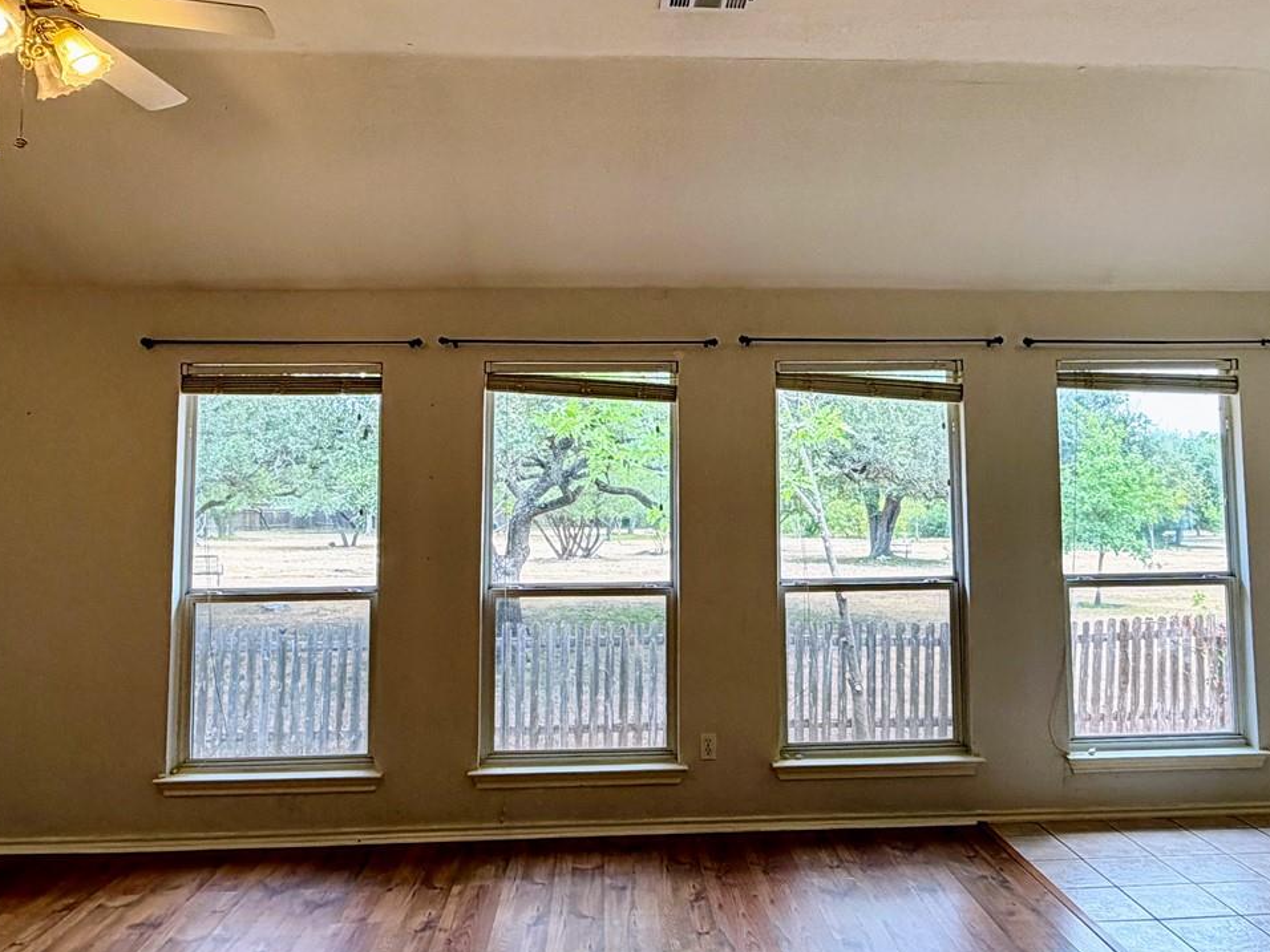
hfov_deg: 59.9
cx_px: 684
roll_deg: +0.1
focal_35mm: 30
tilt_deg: +4.9
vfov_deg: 46.6
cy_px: 396
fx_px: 1101
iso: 100
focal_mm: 2.22
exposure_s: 1/120
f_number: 2.2
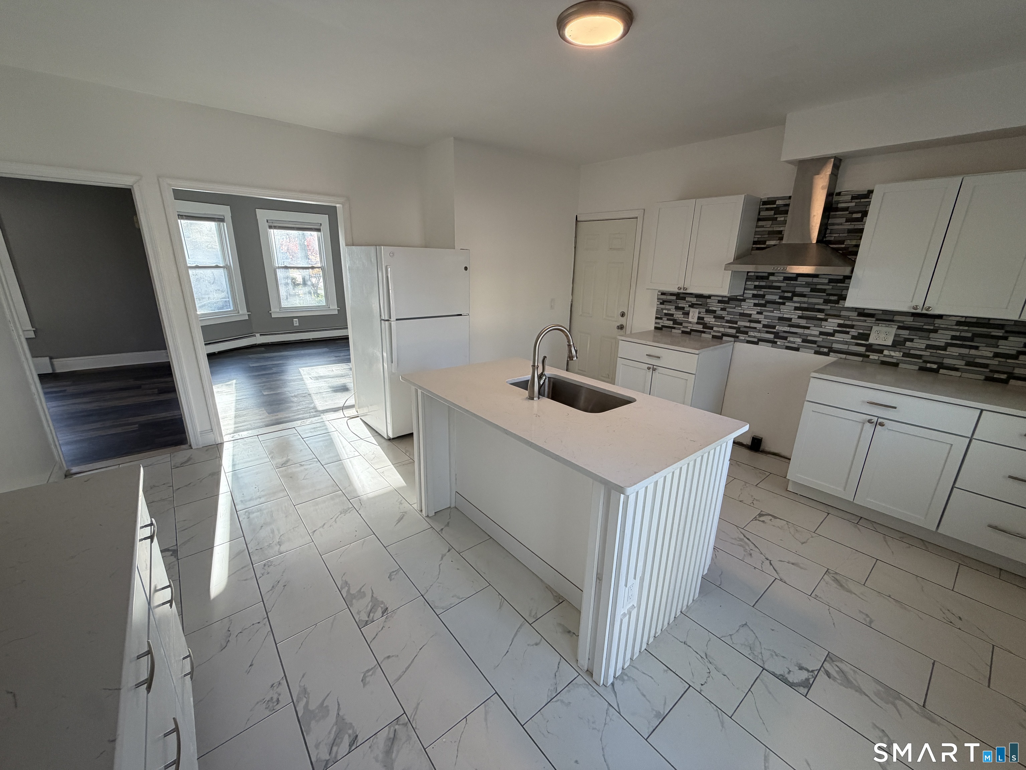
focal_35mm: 14
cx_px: 513
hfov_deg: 102.1
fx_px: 415
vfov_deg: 85.7
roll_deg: -1.5
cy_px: 385
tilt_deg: -16.5
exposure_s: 1/120
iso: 100
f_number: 2.2
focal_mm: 2.22
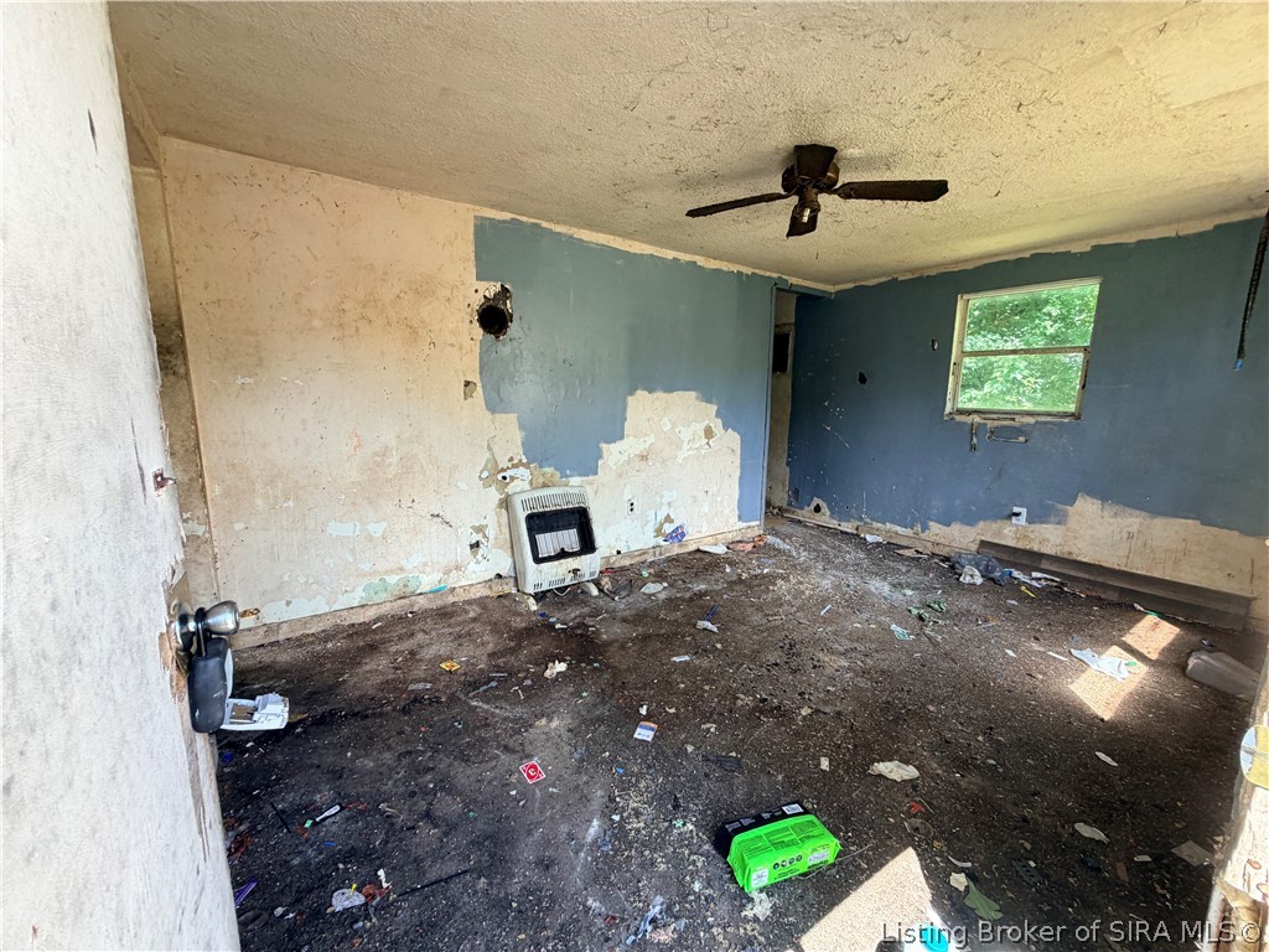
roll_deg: -1.6
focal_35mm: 14
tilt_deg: -9.5
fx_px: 513
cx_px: 634
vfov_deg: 85.7
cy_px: 476
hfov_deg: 102.1
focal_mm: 2.22
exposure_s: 1/121
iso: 100
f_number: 2.2
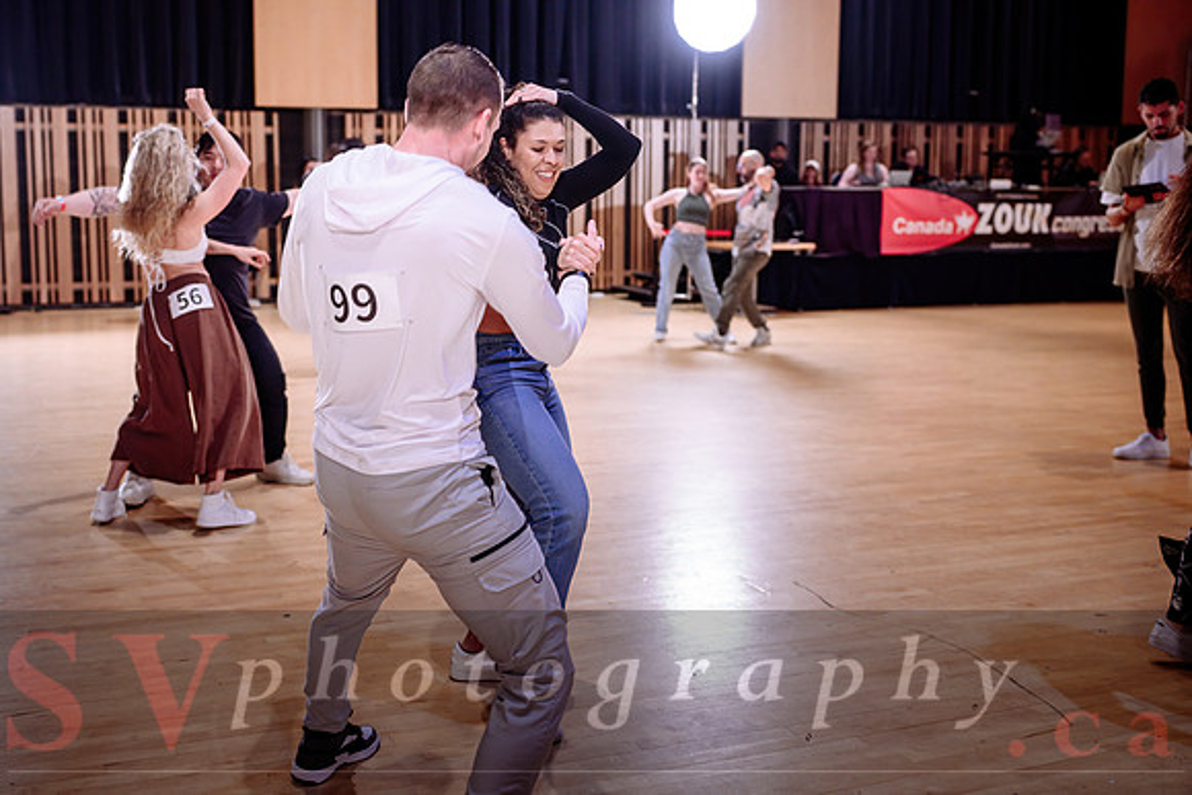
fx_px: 1236
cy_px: 317
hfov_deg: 51.2
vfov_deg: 35.6
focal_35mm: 37
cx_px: 475
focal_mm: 31
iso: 1600
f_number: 2
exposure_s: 1/250
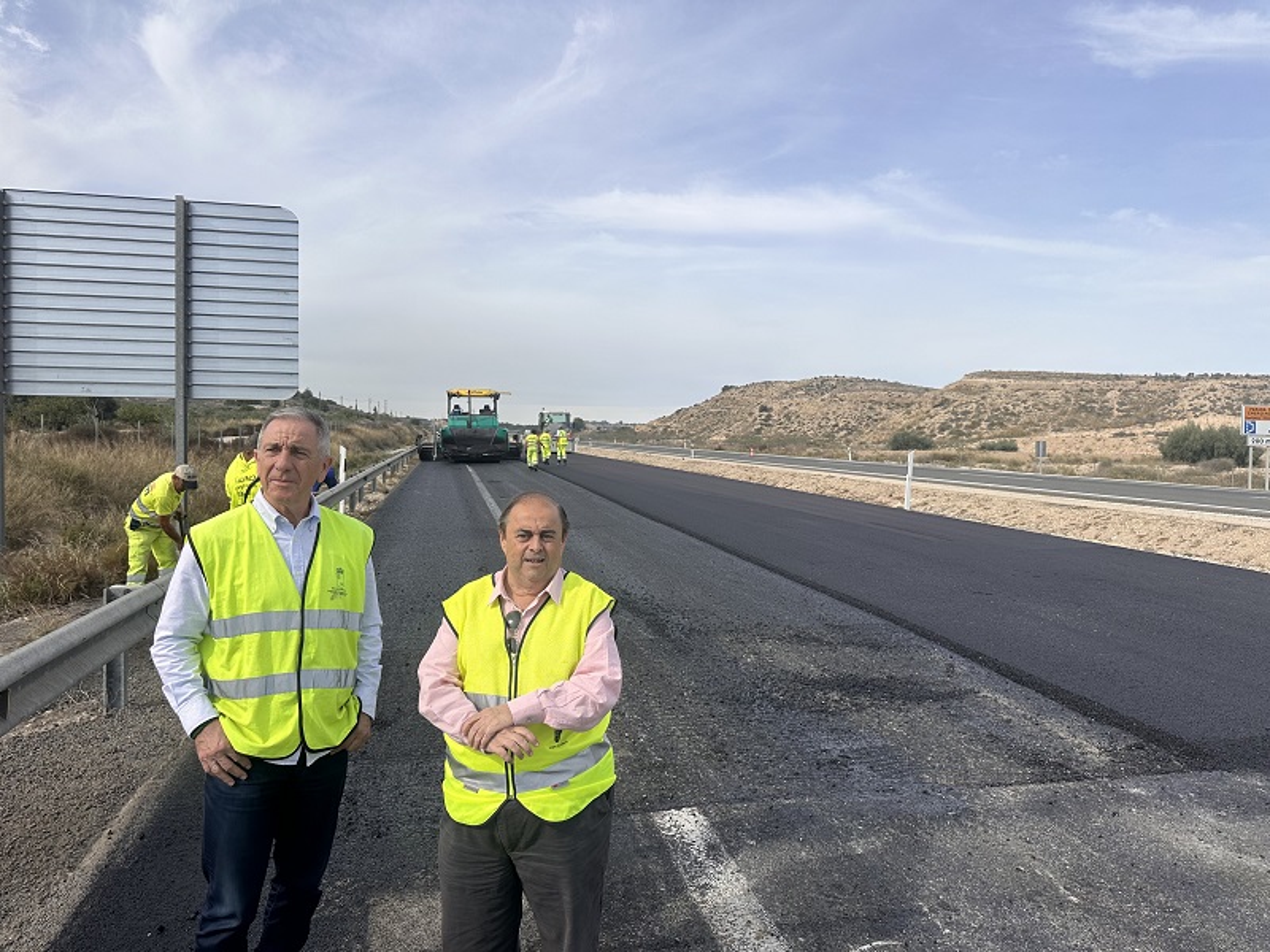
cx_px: 635
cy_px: 476
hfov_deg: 71.6
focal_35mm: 24
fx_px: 881
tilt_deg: -0.4
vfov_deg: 56.8
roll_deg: -1.1
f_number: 1.78
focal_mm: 6.86
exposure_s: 1/4762
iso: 80
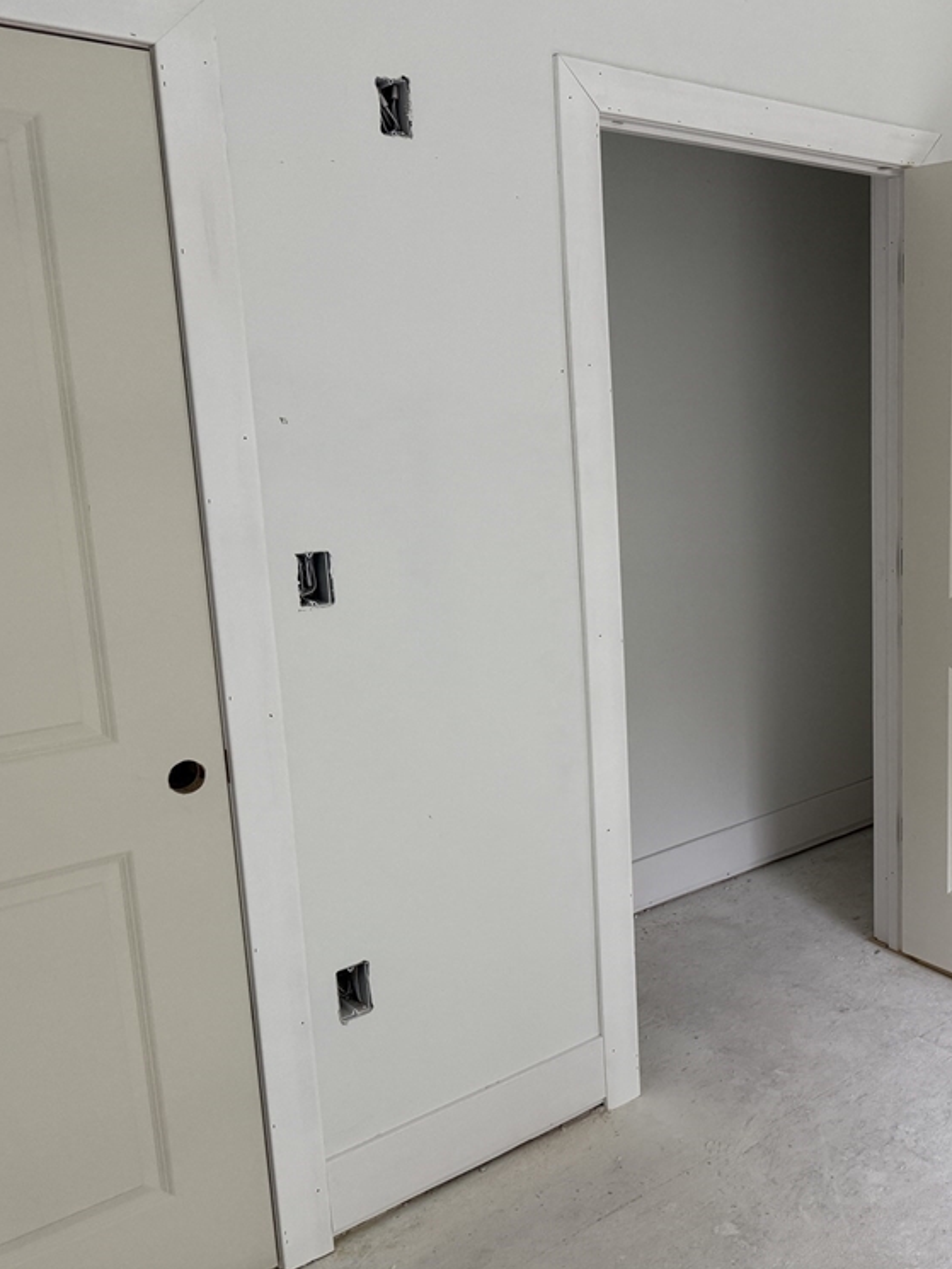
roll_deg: +0.4
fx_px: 1210
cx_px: 848
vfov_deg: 55.3
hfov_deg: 39.9
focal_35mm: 33
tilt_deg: -11.0
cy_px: 620
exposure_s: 1/73
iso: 200
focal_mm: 6.76
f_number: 1.78
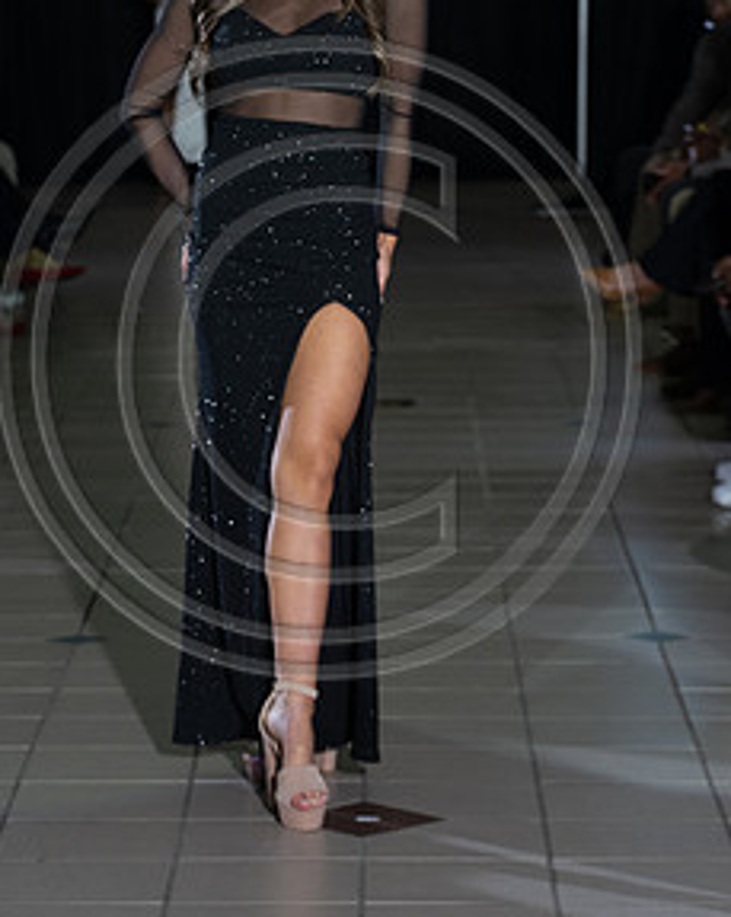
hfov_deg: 9.3
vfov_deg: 11.7
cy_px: 355
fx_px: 4469
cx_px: 319
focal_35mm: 165
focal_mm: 112
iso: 1250
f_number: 5.6
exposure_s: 1/160
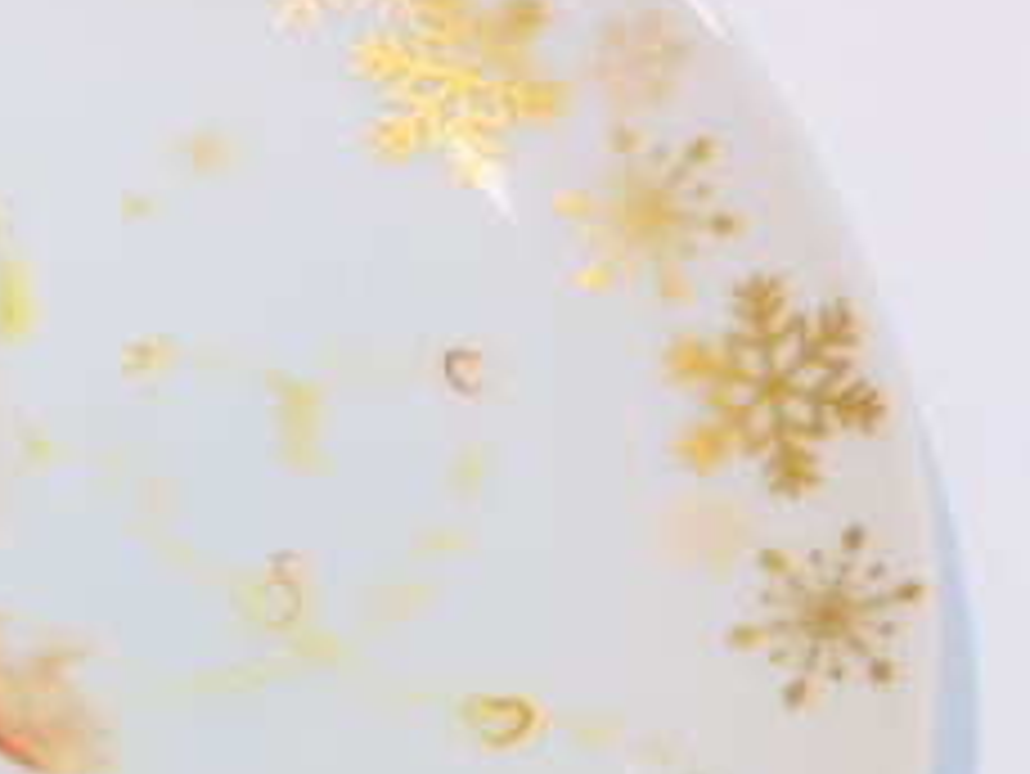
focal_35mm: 81
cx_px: -238
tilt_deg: -72.5
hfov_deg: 22.1
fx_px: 2411
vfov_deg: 18.0
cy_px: 657
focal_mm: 4.15
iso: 40
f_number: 2.2
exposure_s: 1/50
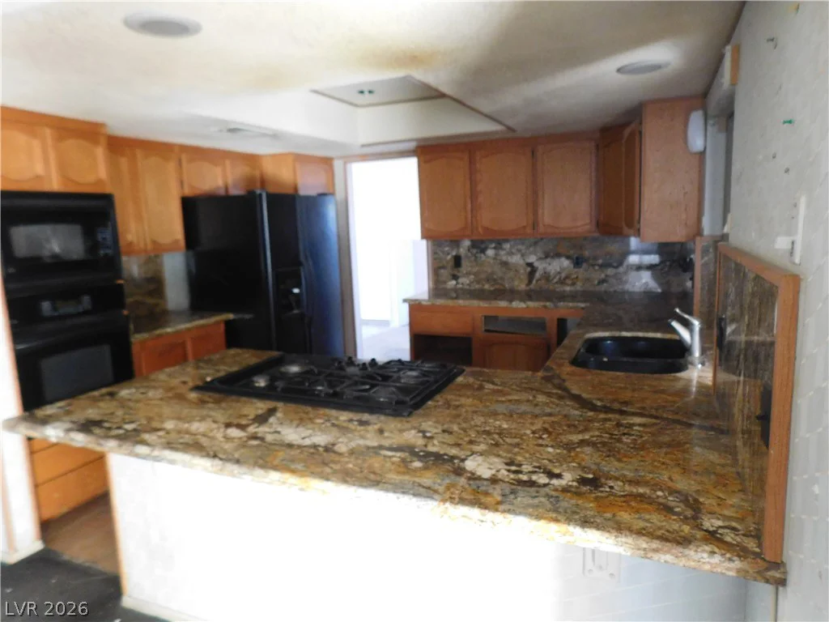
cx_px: 414
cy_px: 311
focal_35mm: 23
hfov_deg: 73.9
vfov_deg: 58.9
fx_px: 551
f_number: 3
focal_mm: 4
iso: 400
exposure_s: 1/10
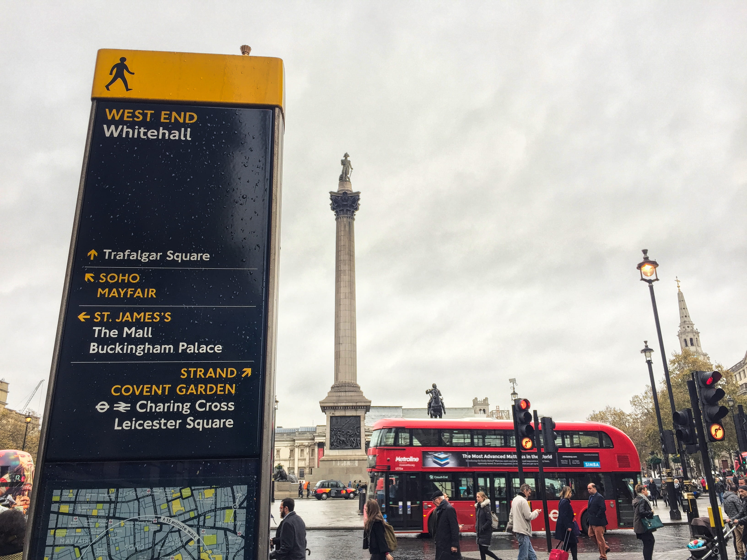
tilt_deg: +19.9
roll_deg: +0.7
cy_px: 280
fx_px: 626
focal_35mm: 29
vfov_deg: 48.2
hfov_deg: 61.7
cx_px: 374
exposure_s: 1/100
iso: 32
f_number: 2.2
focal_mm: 4.15
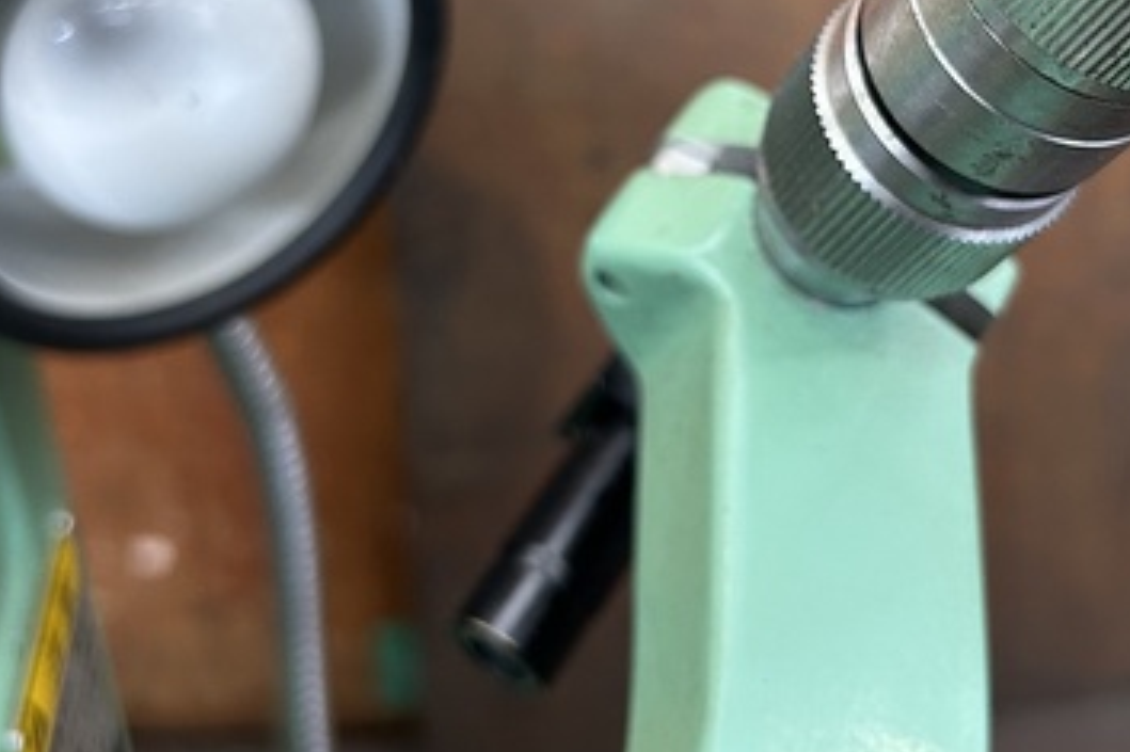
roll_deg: -3.1
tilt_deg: -28.4
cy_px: 166
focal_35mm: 49
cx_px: 720
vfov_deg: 27.0
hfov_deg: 40.0
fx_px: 1537
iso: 160
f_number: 1.5
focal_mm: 5.7
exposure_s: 1/60
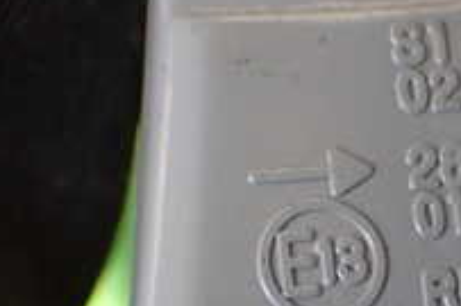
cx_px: 382
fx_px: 1970
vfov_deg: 8.8
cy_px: 351
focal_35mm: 154
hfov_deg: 13.3
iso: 400
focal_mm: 9.01
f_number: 3.2
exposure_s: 1/200
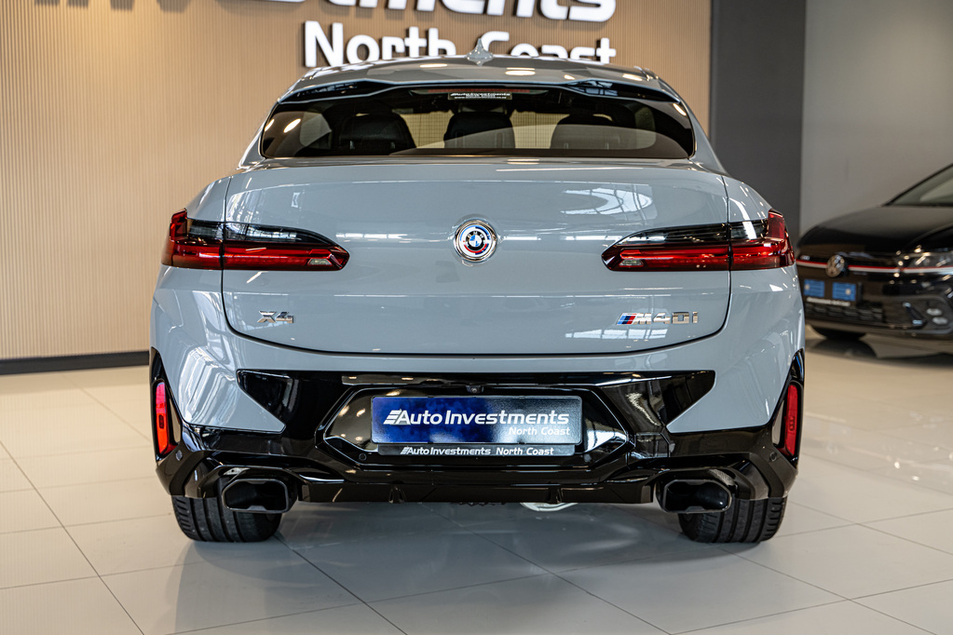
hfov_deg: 41.1
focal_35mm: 48
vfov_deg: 28.1
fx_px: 1271
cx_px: 476
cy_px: 318
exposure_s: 1/125
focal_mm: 48
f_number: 4
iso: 640
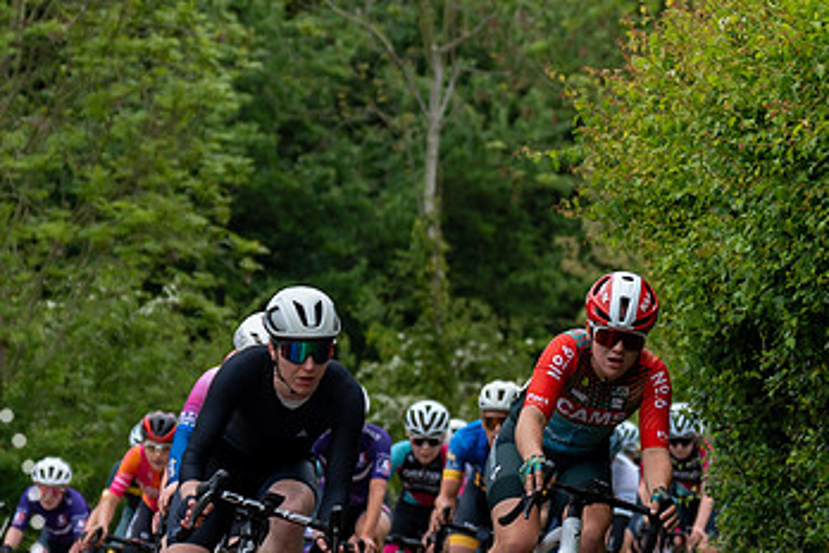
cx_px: 465
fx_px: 5756
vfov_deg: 5.5
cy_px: 382
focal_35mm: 250
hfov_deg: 8.2
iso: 125
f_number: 2.8
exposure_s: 1/800
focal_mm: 70
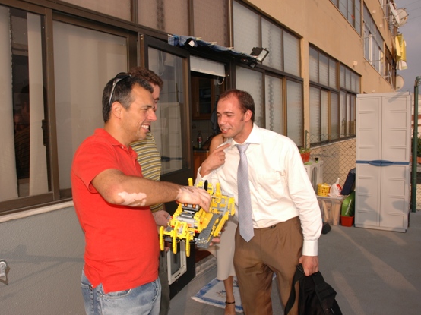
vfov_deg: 46.8
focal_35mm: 30
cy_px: 159
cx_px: 193
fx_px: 365
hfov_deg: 59.9
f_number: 6.3
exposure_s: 1/500
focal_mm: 18
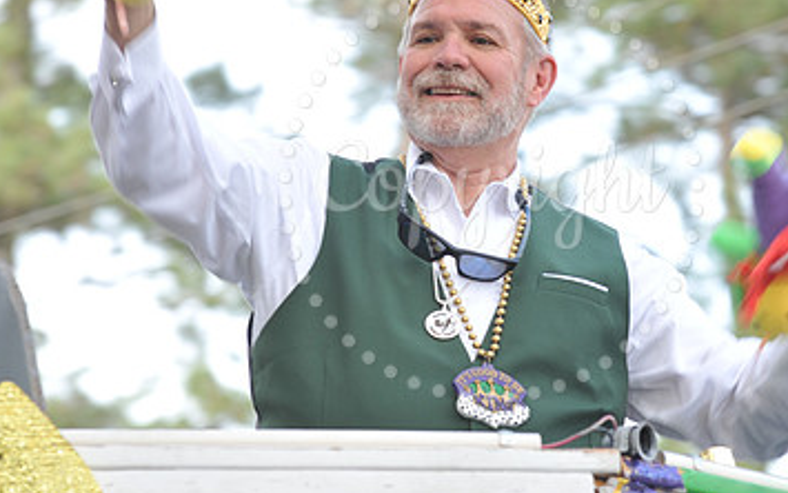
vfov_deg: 3.9
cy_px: 189
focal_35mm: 333
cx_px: 491
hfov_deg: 6.3
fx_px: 7152
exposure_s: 1/80
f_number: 9
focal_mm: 200
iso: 250
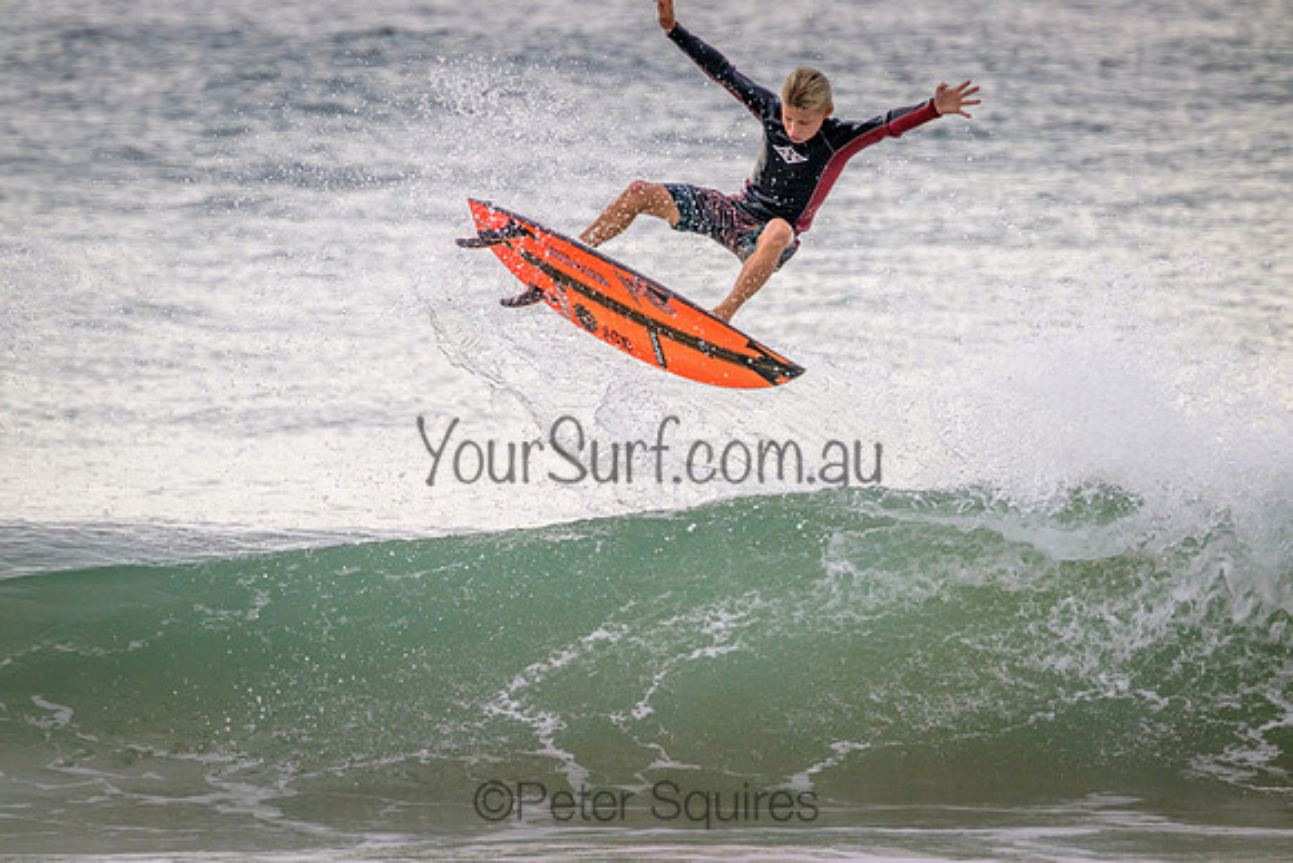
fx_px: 28739
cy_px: 432
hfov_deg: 2.6
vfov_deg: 1.7
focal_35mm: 800
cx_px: 646
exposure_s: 1/2000
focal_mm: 800
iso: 1600
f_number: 11
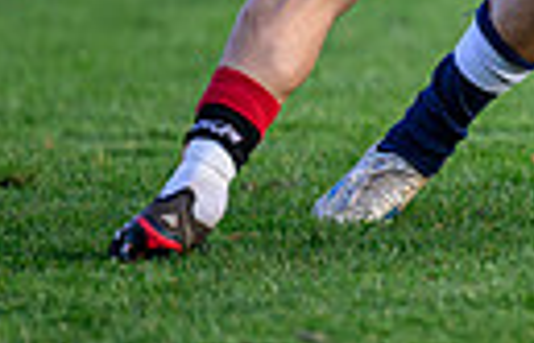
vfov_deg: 0.6
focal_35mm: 2168
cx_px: 964
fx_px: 31815
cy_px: -426
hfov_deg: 1.0
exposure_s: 1/2000
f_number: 3.2
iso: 800
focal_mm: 400
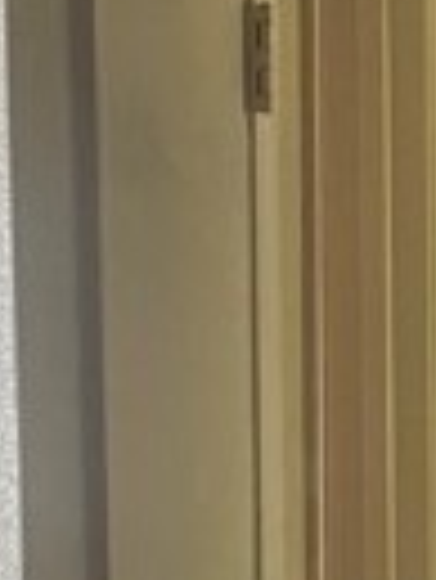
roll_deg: -2.1
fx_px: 2599
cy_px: 935
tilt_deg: -9.7
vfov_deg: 12.0
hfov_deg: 8.8
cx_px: 1011
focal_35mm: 155
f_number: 1.6
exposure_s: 1/60
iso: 500
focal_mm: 4.2
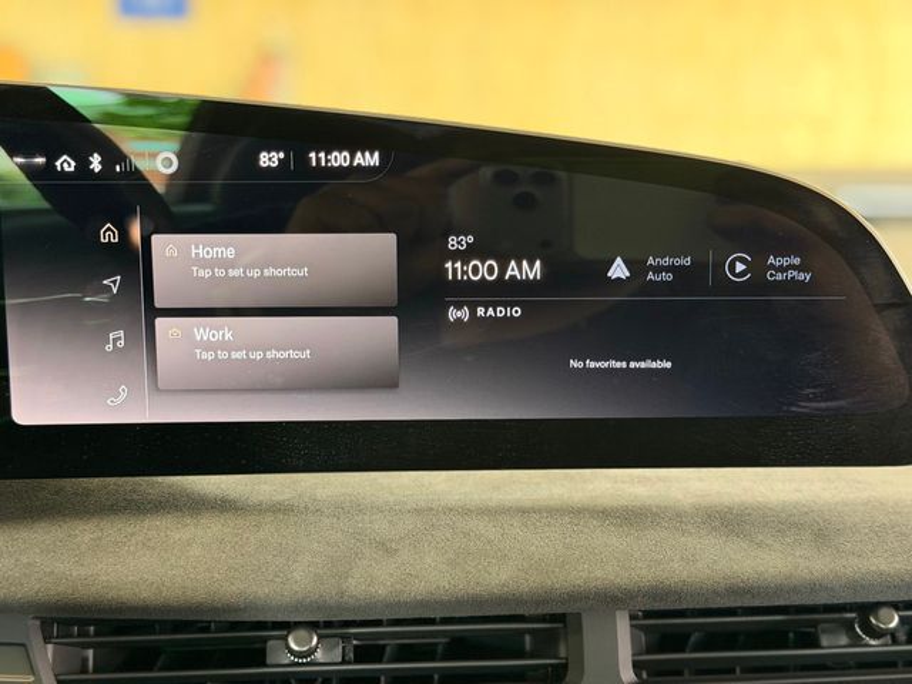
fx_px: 1265
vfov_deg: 30.3
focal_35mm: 48
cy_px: 342
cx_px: 456
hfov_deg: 39.7
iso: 250
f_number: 1.78
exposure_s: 1/40
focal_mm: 6.76
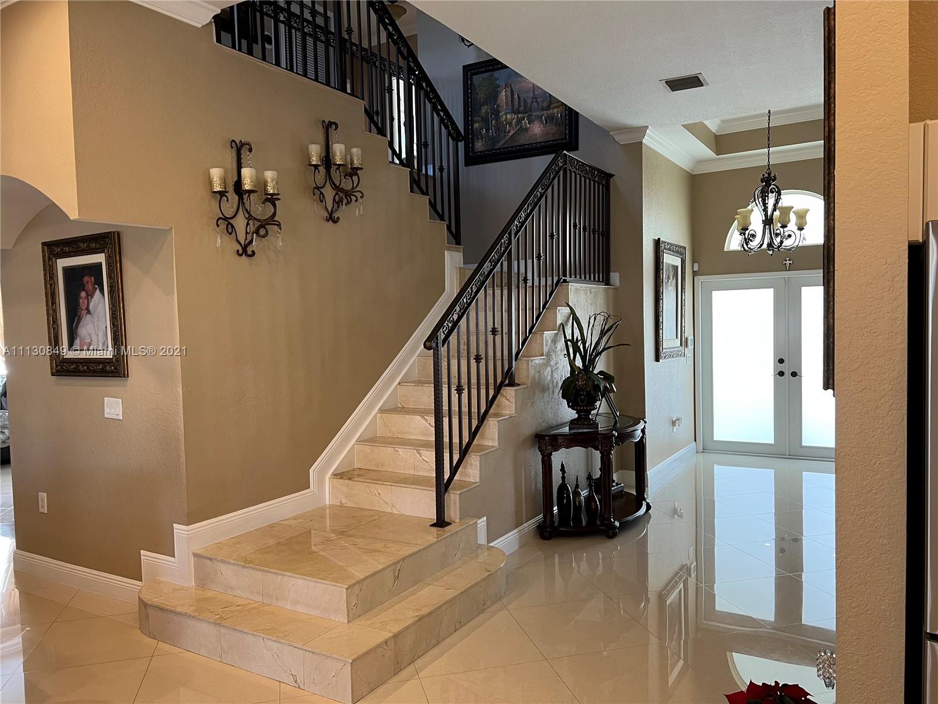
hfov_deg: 67.3
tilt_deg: -3.1
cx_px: 469
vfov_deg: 53.1
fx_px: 705
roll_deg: +1.8
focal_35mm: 26
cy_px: 352
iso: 100
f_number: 1.5
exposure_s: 1/60
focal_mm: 5.7
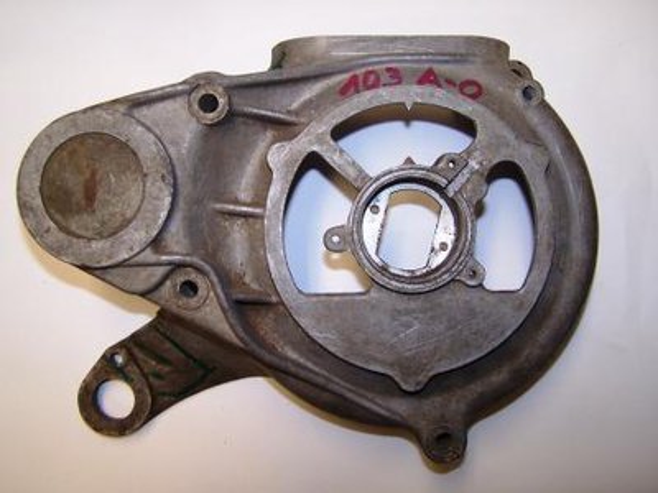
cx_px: 329
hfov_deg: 49.0
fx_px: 722
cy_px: 246
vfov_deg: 37.7
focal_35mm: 38
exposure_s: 1/60
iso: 140
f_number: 2.8
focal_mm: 6.3
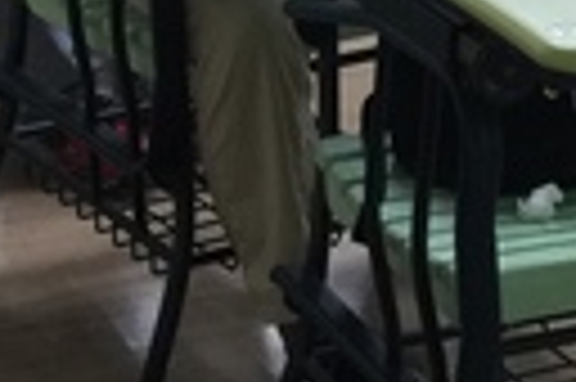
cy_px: -569
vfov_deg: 7.7
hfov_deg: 12.3
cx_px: 639
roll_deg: -3.8
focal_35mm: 165
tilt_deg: -4.5
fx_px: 2637
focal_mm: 4.15
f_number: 2.2
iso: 50
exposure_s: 1/30
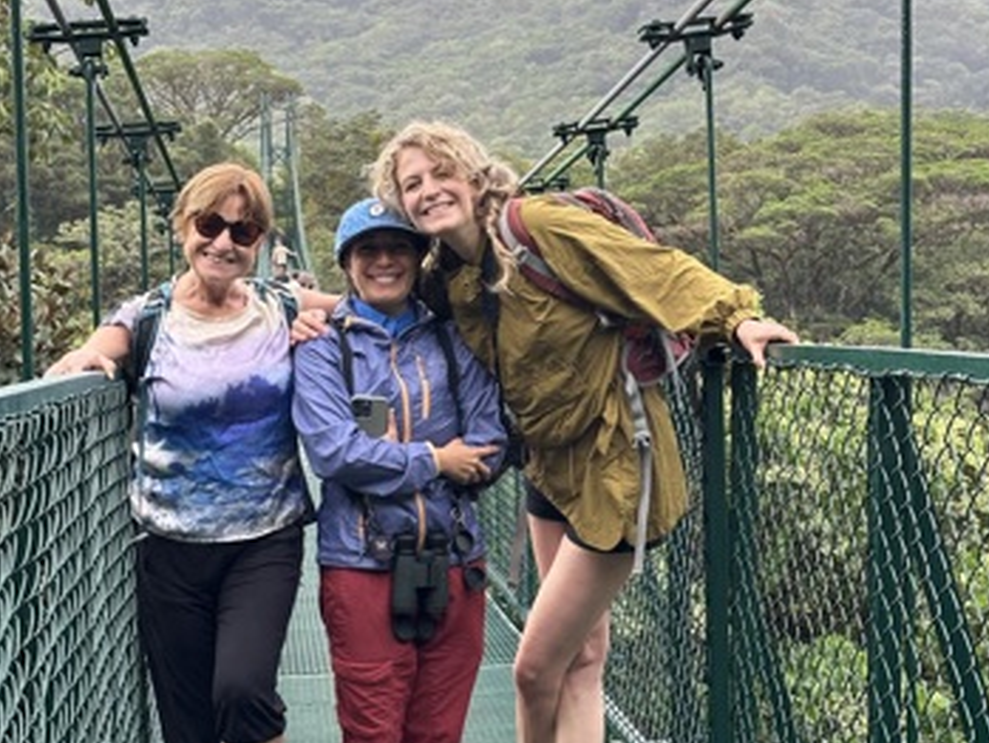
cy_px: 397
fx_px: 1572
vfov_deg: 26.6
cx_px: 448
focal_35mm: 55
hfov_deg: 34.9
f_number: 1.78
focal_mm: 6.86
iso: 64
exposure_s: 1/422
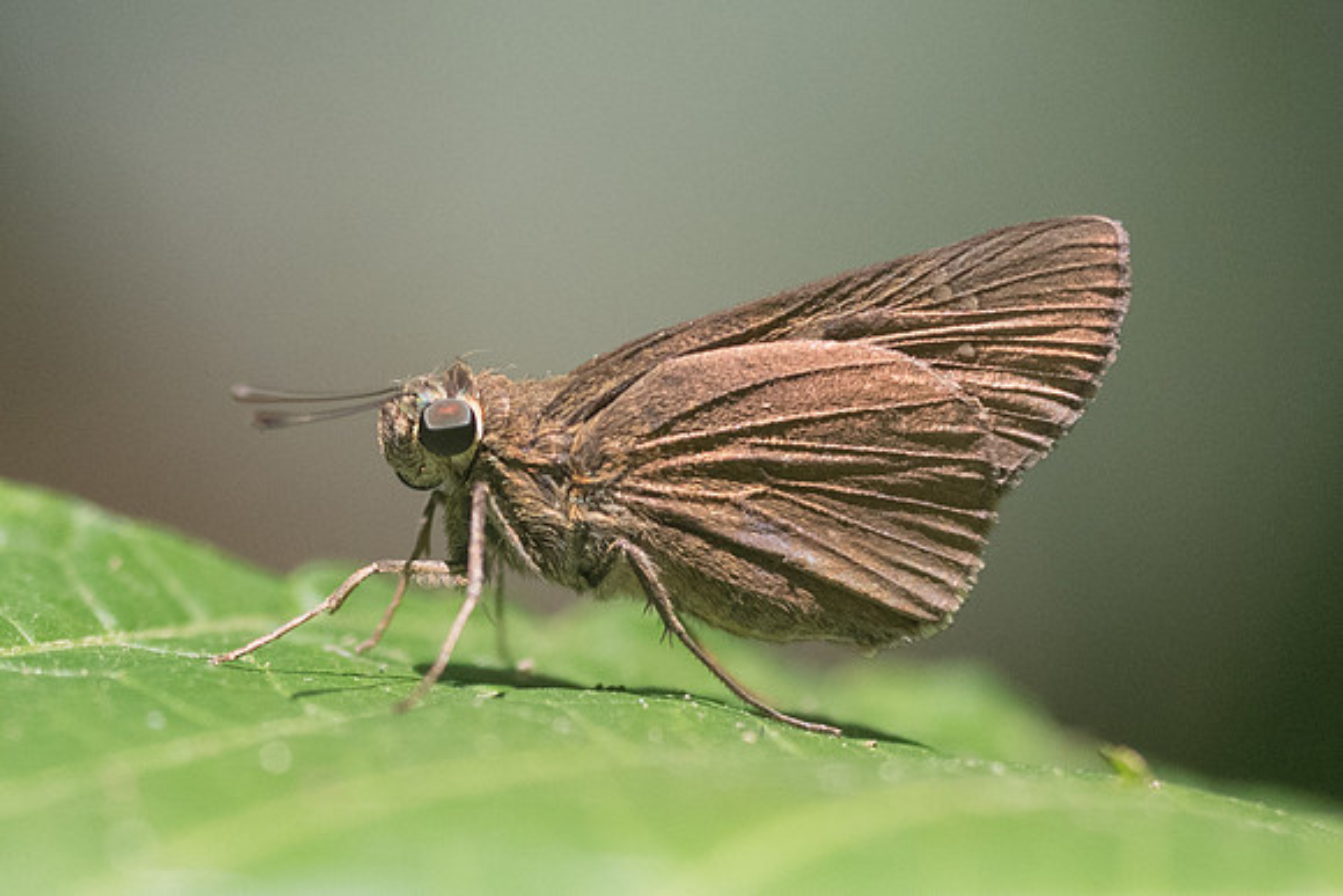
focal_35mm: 544
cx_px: 522
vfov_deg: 2.5
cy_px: 528
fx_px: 20308
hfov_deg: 3.8
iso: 1000
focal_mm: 150
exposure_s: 1/3200
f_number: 3.5
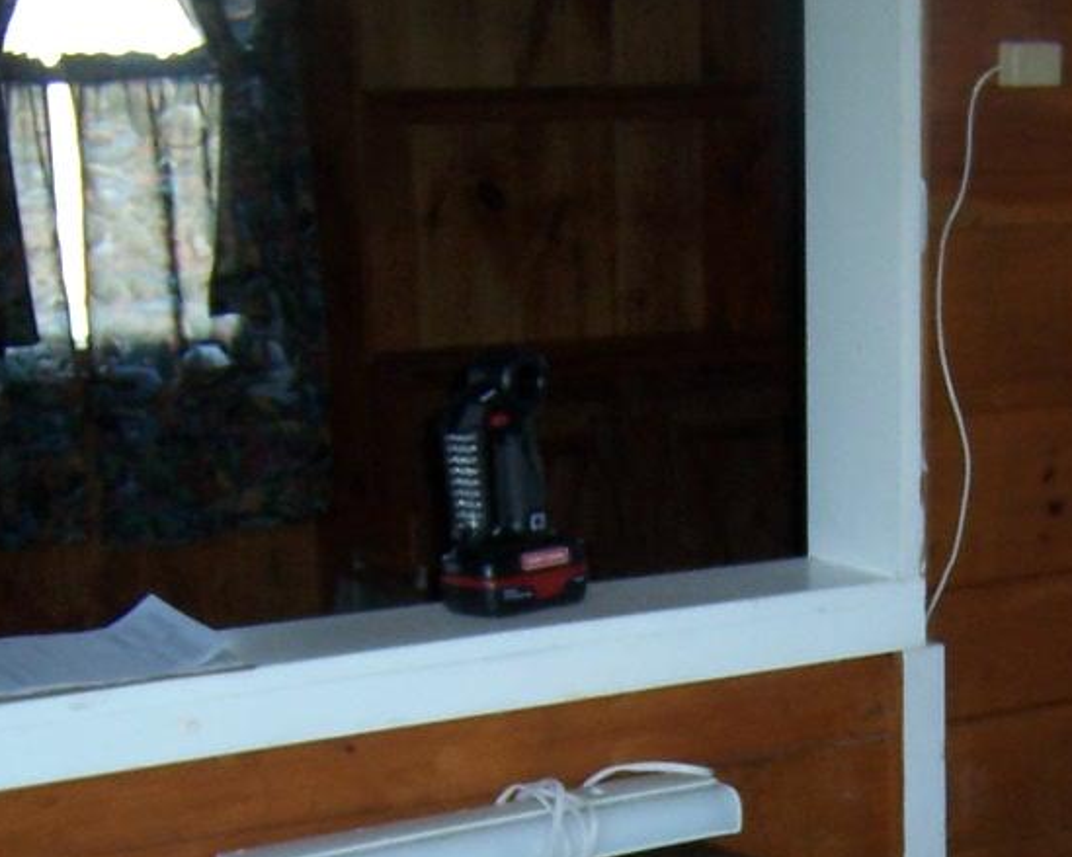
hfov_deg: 20.8
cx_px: 881
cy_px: 939
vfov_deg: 16.4
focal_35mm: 91
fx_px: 2887
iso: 80
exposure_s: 1/60
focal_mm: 5.5
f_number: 2.8
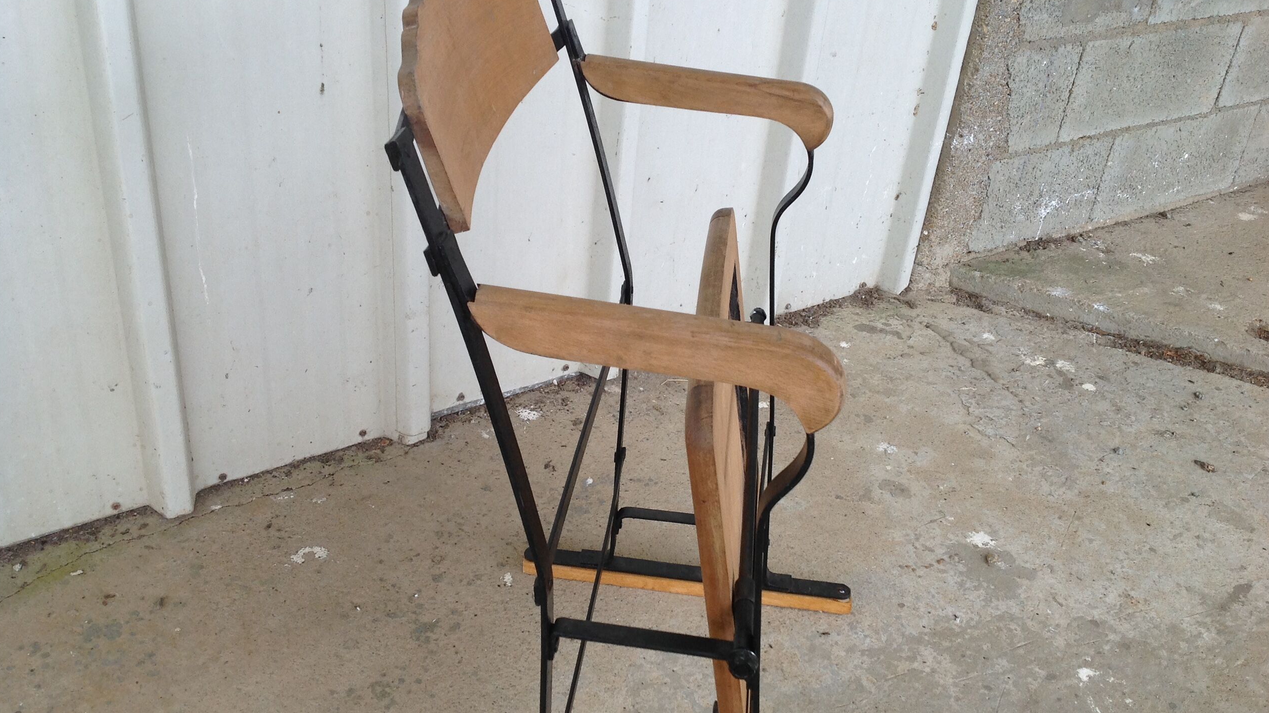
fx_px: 1312
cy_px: 358
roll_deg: -6.8
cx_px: 645
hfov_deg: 51.6
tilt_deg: -28.5
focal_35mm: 39
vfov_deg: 30.4
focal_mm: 4.28
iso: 50
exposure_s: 1/263
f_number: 2.4
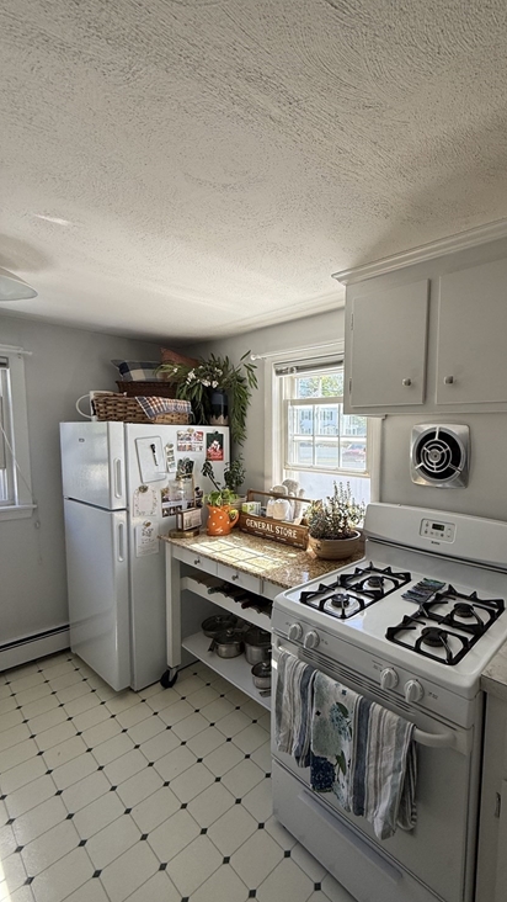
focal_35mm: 16
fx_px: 382
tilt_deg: -5.2
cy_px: 469
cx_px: 352
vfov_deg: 99.3
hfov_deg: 64.7
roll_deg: -1.6
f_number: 2.2
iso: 64
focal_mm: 2.22
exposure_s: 1/162
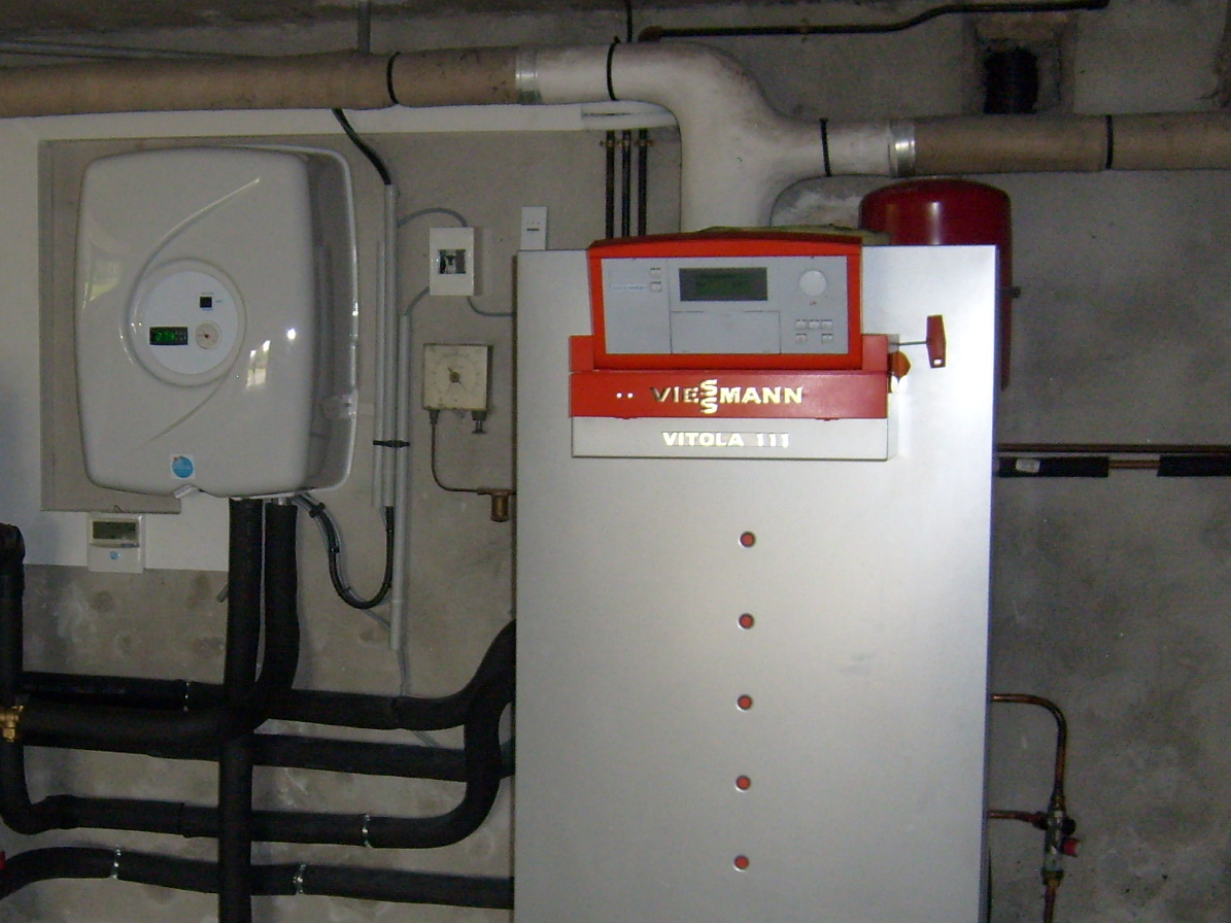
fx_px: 2133
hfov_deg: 31.7
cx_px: 322
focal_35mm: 60
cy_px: 562
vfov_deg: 24.4
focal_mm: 5.8
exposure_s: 1/45
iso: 100
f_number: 2.8
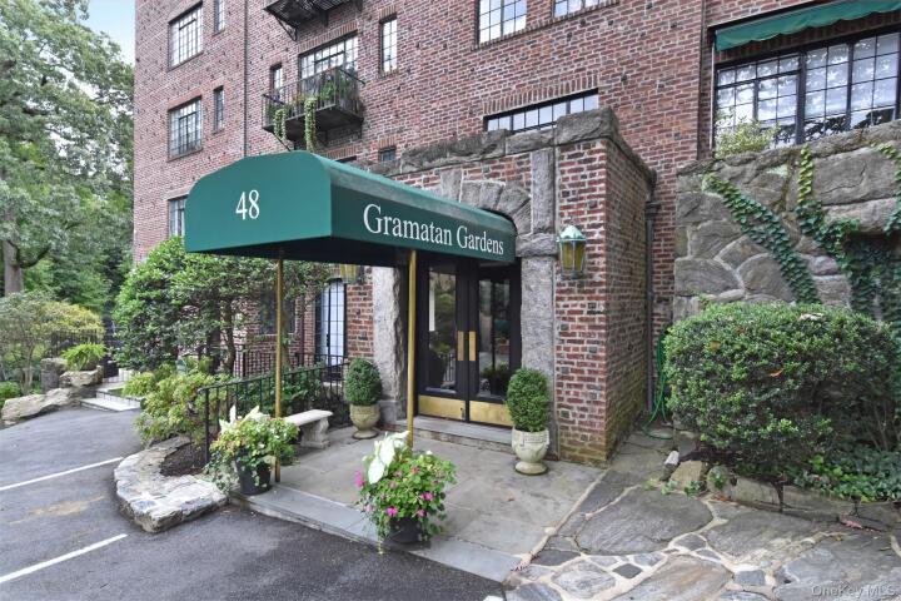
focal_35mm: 18
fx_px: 450
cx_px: 450
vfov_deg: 67.4
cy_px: 300
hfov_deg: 90.0
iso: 800
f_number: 11
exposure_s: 1/125
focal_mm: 12
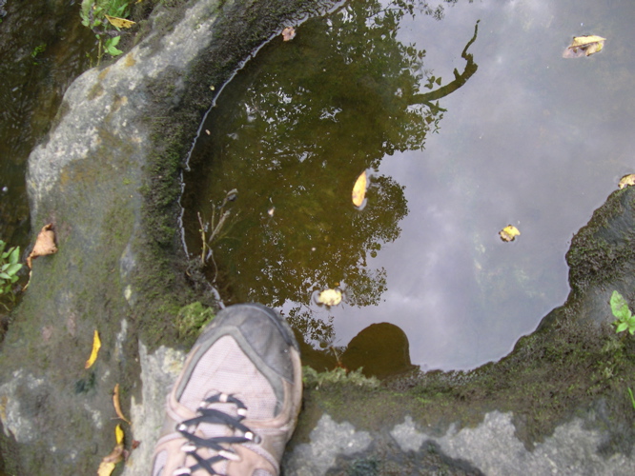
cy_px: 238
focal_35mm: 38
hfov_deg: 49.0
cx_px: 318
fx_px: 697
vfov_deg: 37.7
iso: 100
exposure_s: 1/67.9
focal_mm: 8
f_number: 2.8
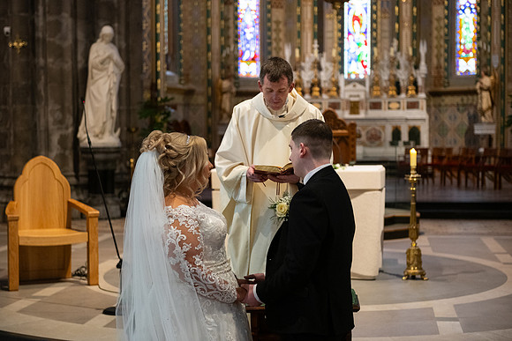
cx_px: 256
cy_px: 170
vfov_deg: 19.5
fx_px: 996
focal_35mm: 70
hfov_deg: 28.8
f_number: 3.5
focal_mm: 70
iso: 1250
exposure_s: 1/160
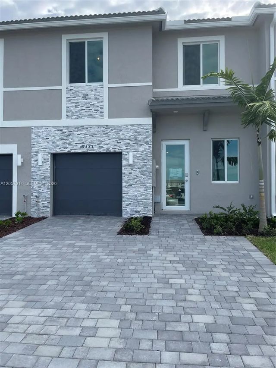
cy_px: 184
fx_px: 276
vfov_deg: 67.3
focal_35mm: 26
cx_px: 138
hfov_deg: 53.1
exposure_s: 1/2020
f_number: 1.6
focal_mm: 4.2
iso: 32
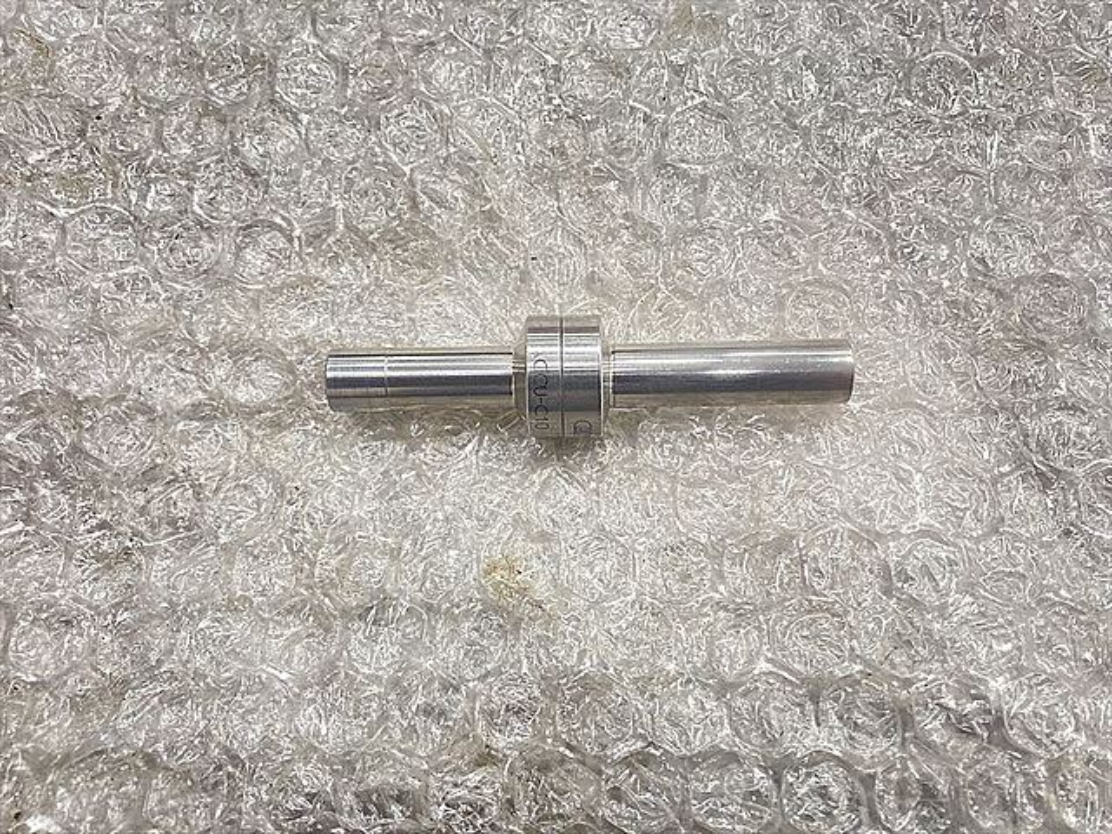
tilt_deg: -73.6
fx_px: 899
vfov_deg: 49.7
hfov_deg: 63.4
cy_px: 417
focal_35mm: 28
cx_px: 556
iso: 160
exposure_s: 1/50
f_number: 1.8
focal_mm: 3.99
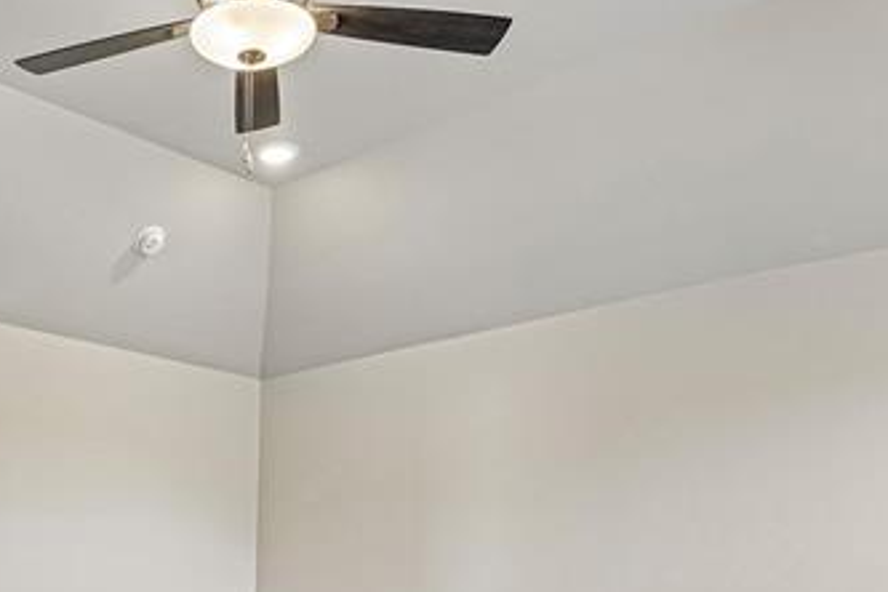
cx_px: 127
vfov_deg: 28.5
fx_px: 1061
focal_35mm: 43
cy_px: 643
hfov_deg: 42.5
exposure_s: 1/25
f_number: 8
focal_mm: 14
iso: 400
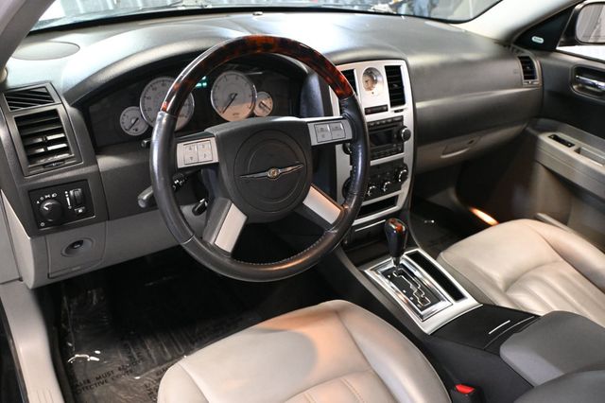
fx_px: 491
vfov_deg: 44.6
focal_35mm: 29
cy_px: 202
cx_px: 302
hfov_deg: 63.2
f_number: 3.8
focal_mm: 19.5
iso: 5000
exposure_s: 1/60
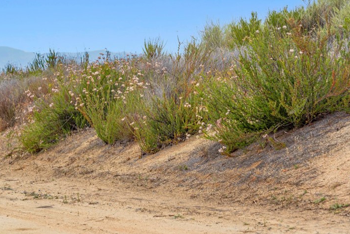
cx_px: 101
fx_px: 1673
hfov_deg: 11.9
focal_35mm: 172
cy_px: 96
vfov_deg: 8.0
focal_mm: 119
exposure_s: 1/320
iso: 100
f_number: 6.3
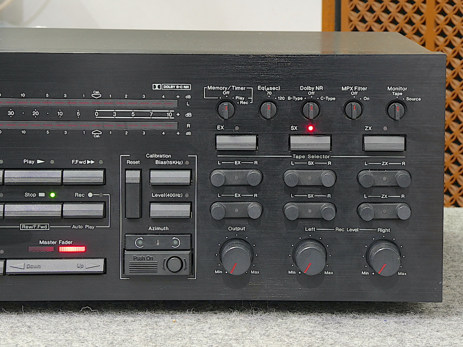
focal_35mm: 124
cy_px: 174
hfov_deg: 15.9
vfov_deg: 12.0
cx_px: 232
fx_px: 1659
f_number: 7.1
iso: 100
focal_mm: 22.3
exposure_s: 2
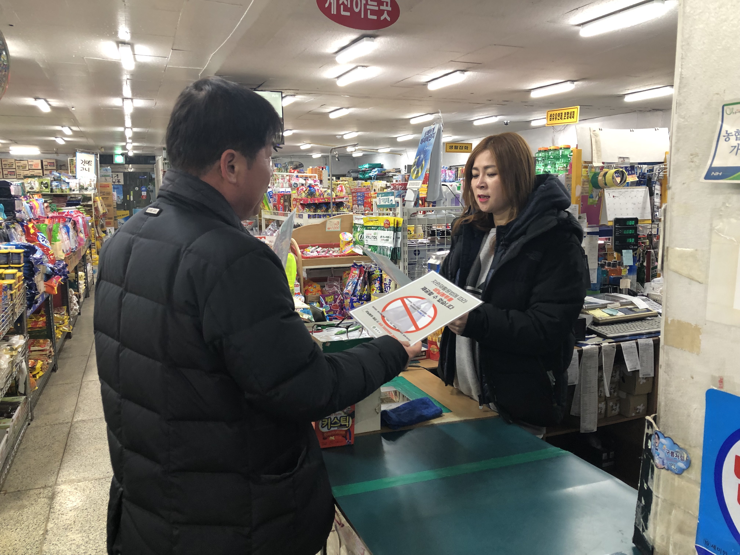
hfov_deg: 63.4
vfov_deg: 49.7
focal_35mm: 28
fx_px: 599
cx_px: 370
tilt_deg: -7.1
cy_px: 278
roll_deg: +0.3
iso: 40
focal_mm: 3.99
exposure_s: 1/20
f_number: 1.8
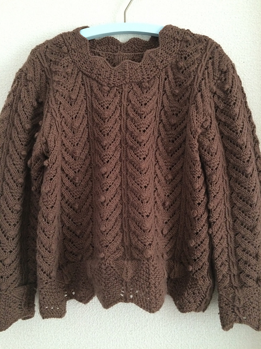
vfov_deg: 61.7
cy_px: 174
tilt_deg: -1.9
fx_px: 292
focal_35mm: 29
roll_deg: +1.1
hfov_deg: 48.2
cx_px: 130
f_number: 2.2
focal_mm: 4.15
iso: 200
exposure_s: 1/30
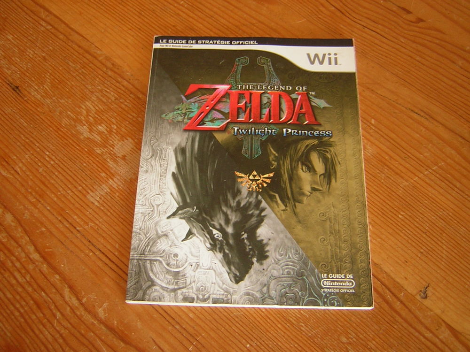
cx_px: 235
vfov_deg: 39.7
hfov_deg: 51.4
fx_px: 489
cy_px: 176
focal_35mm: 36
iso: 50
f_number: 2.6
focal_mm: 4.7
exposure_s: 1/33.4
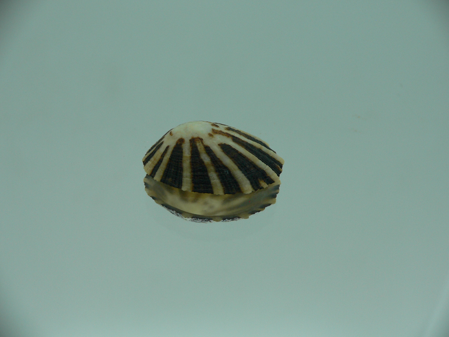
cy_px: 168
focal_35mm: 35
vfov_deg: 40.7
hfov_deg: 52.6
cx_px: 224
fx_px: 454
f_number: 2.8
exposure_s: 1/80
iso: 80
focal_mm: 4.6
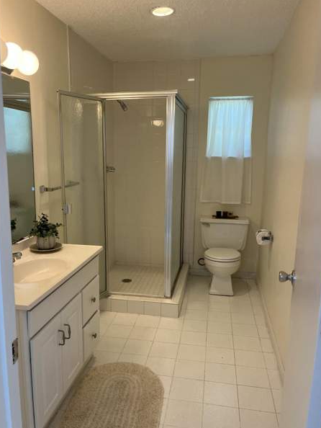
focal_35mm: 28
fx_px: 346
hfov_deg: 49.8
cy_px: 214
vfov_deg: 63.4
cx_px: 153
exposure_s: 1/120
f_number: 1.6
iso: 100
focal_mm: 5.1
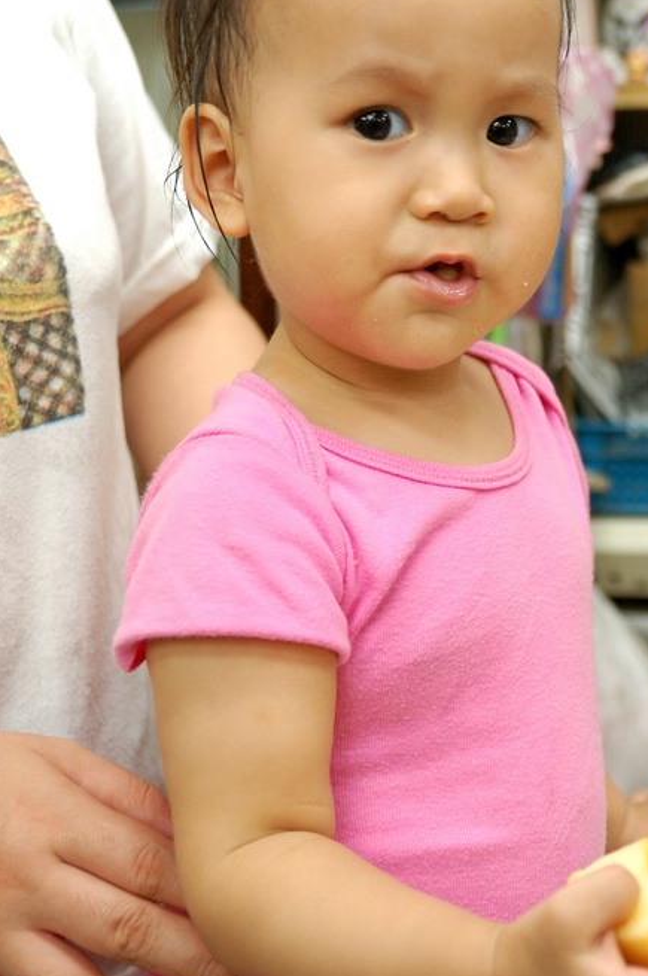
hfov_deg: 22.0
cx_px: 503
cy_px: 271
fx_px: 1651
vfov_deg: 32.4
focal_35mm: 61
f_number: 2.8
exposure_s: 1/60
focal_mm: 26
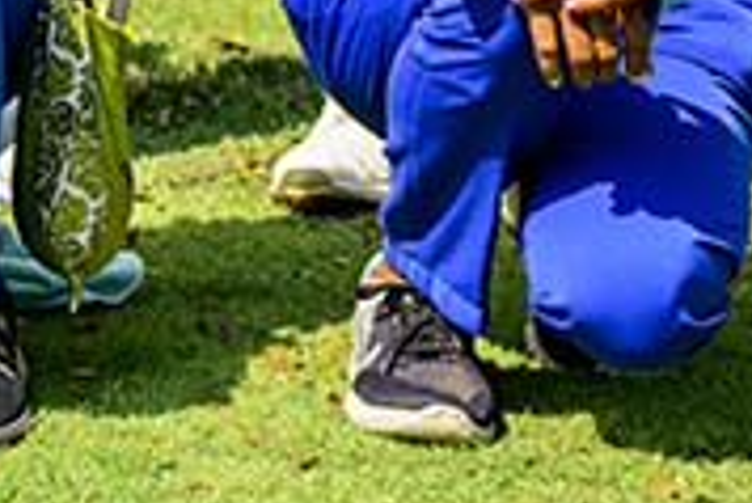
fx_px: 4286
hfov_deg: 9.5
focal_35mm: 205
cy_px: -769
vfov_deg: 6.4
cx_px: -591
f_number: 5
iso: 250
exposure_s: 1/1600
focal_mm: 38
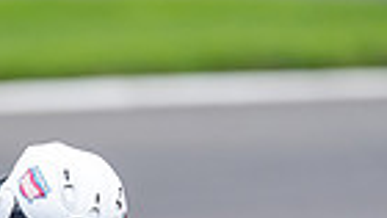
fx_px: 26732
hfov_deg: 0.8
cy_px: 319
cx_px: -179
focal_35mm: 2603
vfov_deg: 0.5
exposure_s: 1/400
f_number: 4.5
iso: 250
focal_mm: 600
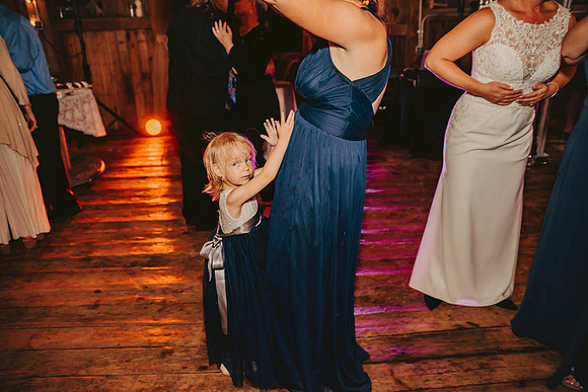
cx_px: 294
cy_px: 196
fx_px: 457
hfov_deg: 65.5
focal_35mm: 28
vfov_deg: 46.4
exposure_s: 1/125
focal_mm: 28
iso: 1250
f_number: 2.8
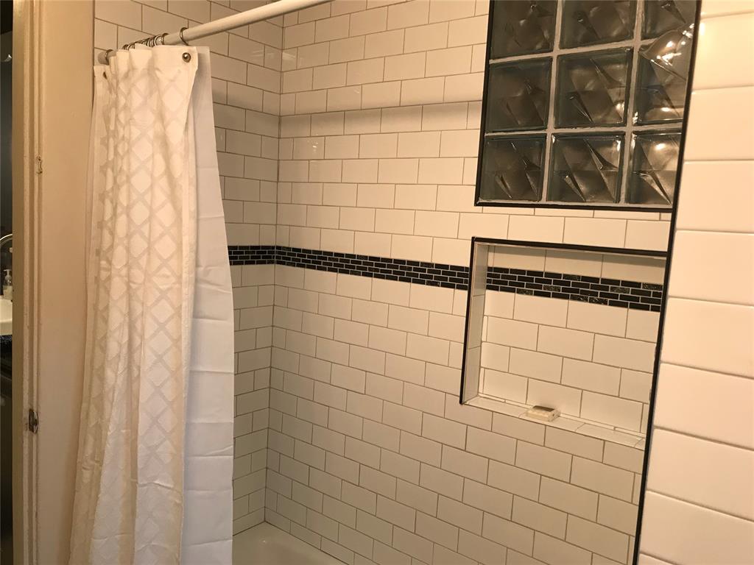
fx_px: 610
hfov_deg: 63.4
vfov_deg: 49.7
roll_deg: -3.1
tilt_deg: -5.6
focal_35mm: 28
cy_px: 282
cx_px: 377
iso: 40
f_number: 1.8
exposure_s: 1/24
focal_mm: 3.99
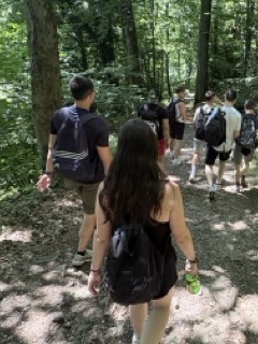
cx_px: 210
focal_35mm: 28
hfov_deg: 46.9
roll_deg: -9.0
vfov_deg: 63.4
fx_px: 278
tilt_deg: -23.9
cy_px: 180
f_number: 2.2
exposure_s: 1/165
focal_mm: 2.22
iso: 64
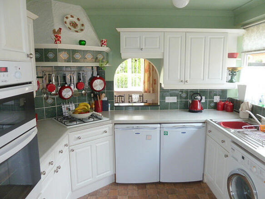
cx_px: 132
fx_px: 191
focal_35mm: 25
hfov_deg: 69.4
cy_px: 100
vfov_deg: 54.9
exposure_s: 1/30
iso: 100
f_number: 3.3
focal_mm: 4.1
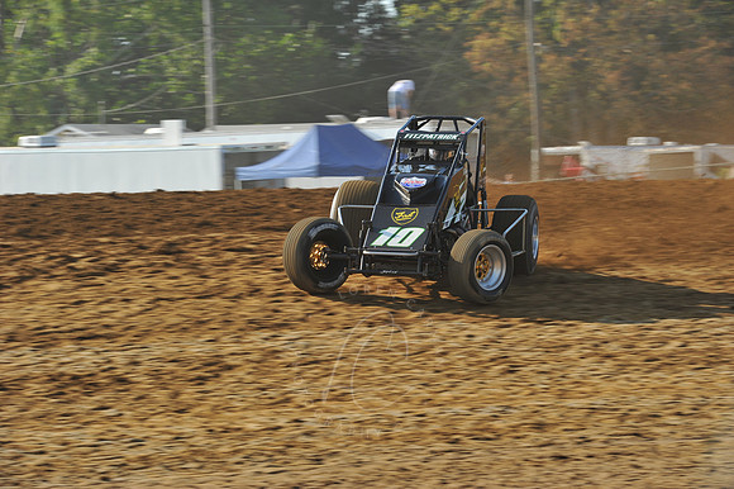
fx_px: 3260
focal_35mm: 160
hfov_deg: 12.8
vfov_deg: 8.6
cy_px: 244
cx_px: 367
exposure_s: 1/320
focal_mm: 160
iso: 320
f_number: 10
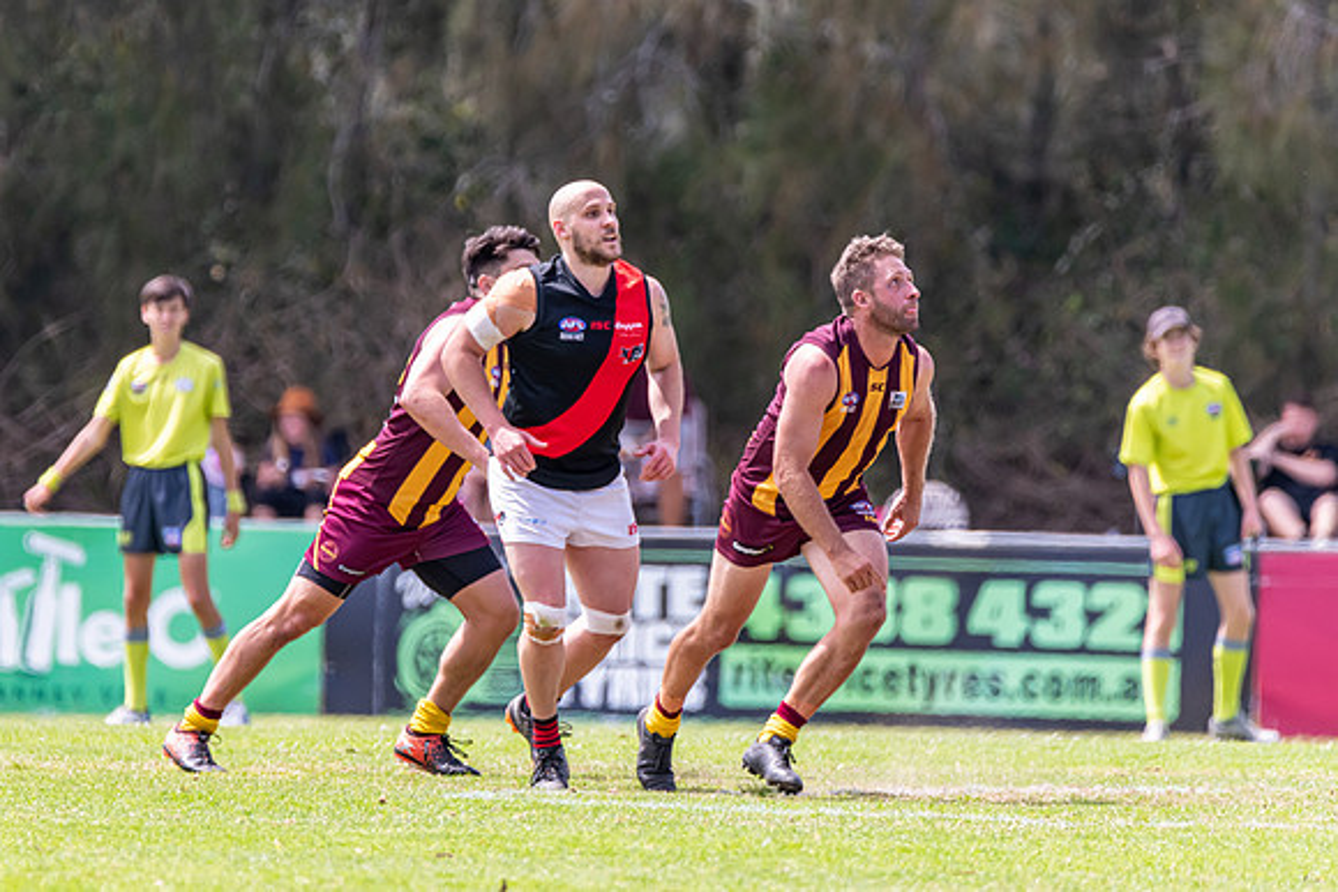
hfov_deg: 2.9
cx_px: 611
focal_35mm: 709
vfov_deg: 1.9
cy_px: 321
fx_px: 26338
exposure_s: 1/1250
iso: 800
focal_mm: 550
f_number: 6.3
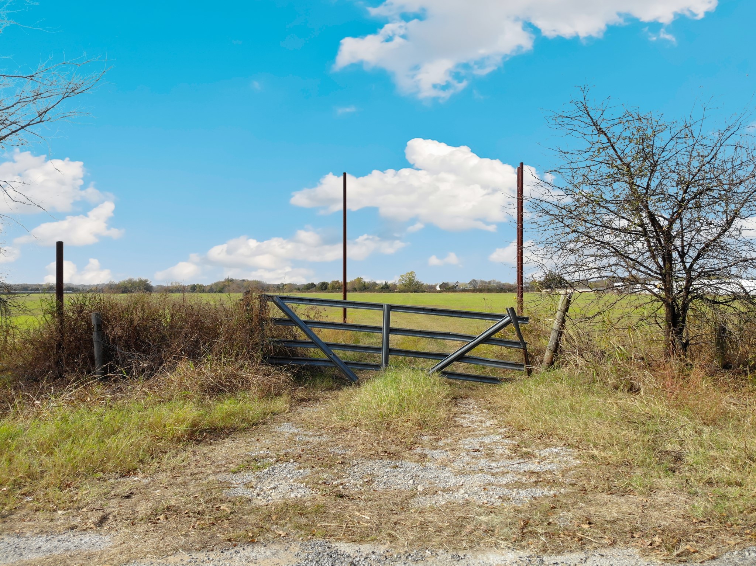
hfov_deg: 71.6
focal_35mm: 24
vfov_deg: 56.8
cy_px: 283
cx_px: 378
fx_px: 524
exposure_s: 1/680
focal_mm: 4.5
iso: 118
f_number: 2.8
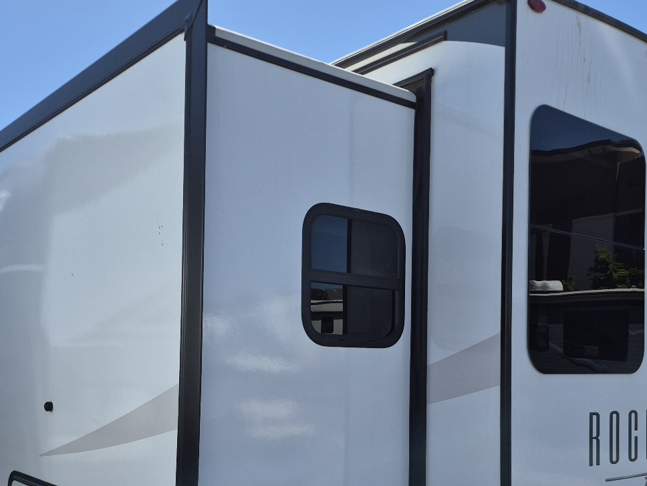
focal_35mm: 38
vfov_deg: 37.0
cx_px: 346
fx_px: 710
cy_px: 350
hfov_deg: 48.9
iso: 80
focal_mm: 5.4
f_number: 1.8
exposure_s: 1/5000
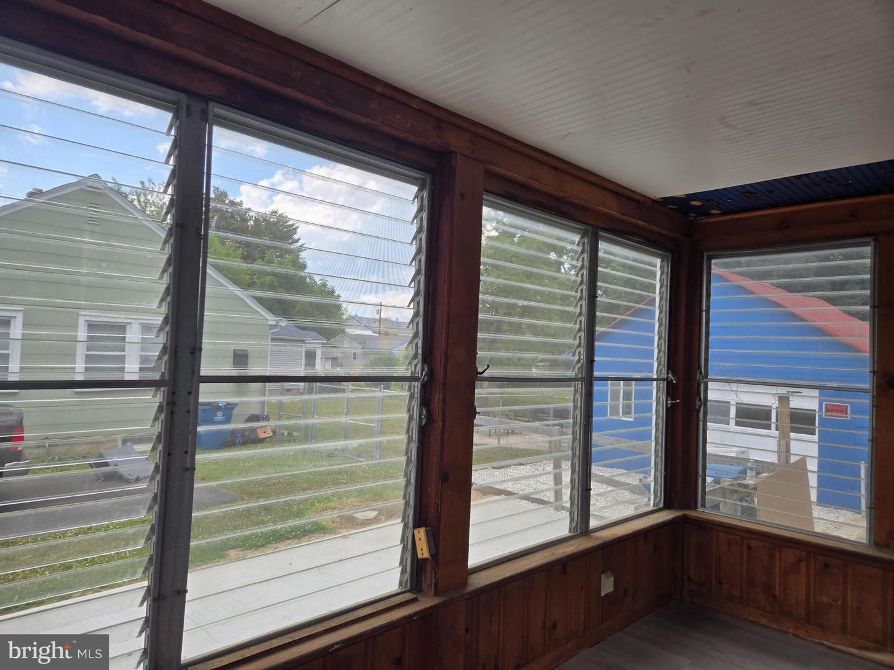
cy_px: 335
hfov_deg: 73.9
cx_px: 447
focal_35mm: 23
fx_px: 594
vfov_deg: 58.9
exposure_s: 1/574
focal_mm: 5.4
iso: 25
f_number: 1.8
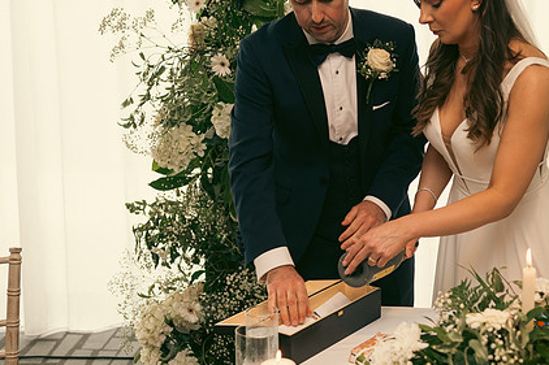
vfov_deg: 20.5
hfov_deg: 30.4
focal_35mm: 66
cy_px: 125
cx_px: 347
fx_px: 1006
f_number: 3.5
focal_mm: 48
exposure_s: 1/160
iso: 640
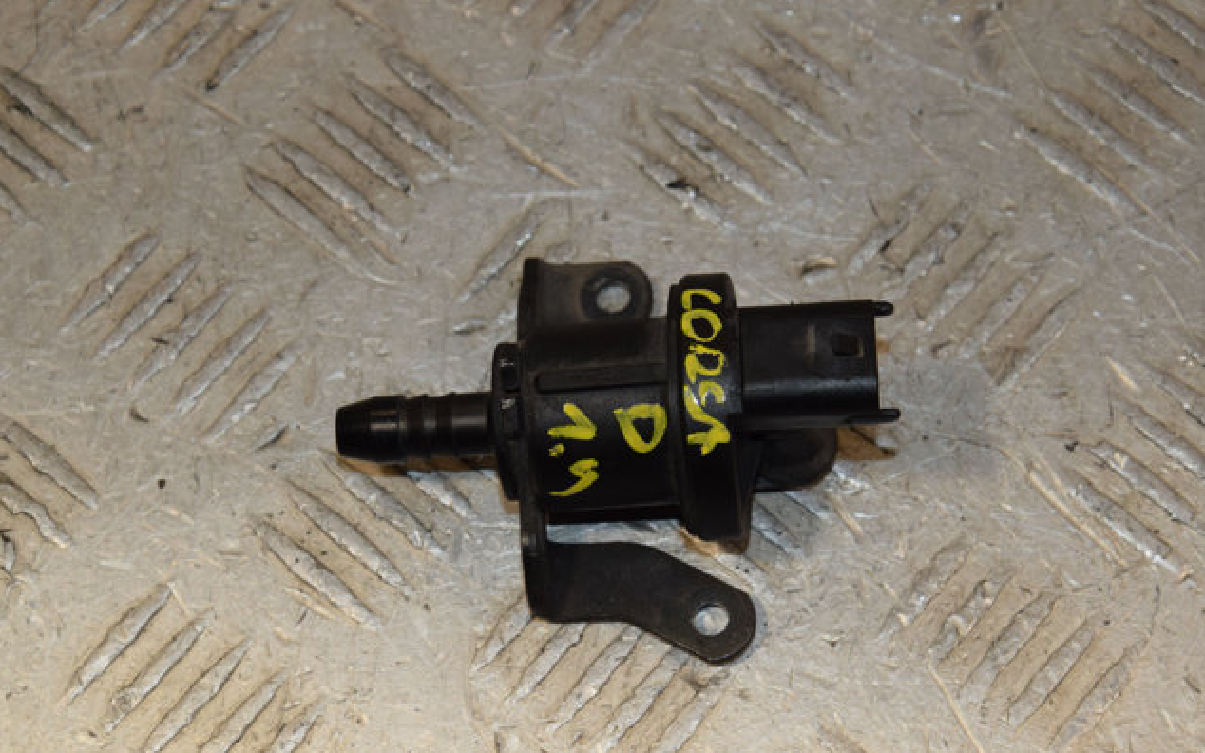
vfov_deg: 12.1
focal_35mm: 108
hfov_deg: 19.3
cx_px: 604
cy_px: 361
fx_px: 3546
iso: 800
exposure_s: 1/200
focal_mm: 70
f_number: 9
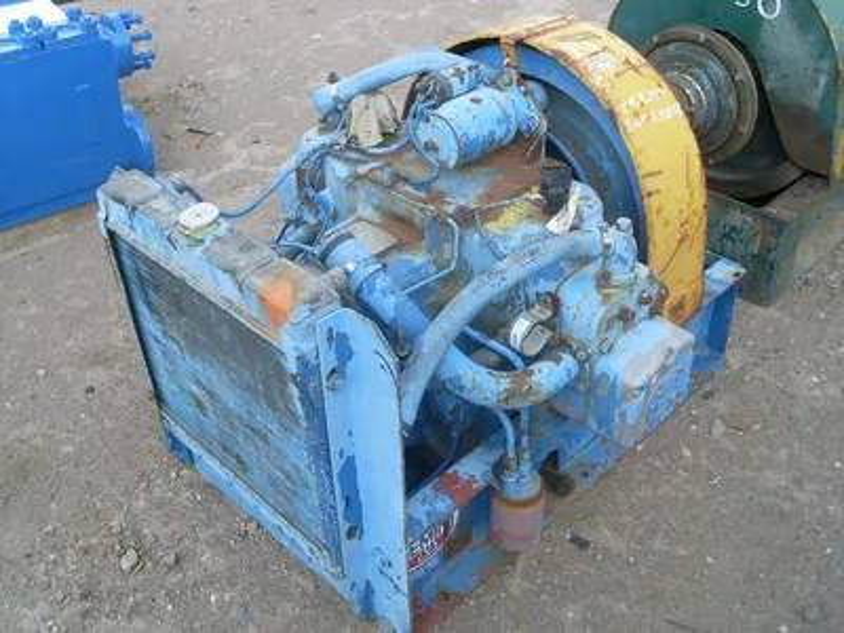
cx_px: 422
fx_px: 927
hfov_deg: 49.0
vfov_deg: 37.7
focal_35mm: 38
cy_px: 316
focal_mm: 6.3
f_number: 7.7
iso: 80
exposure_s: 1/125
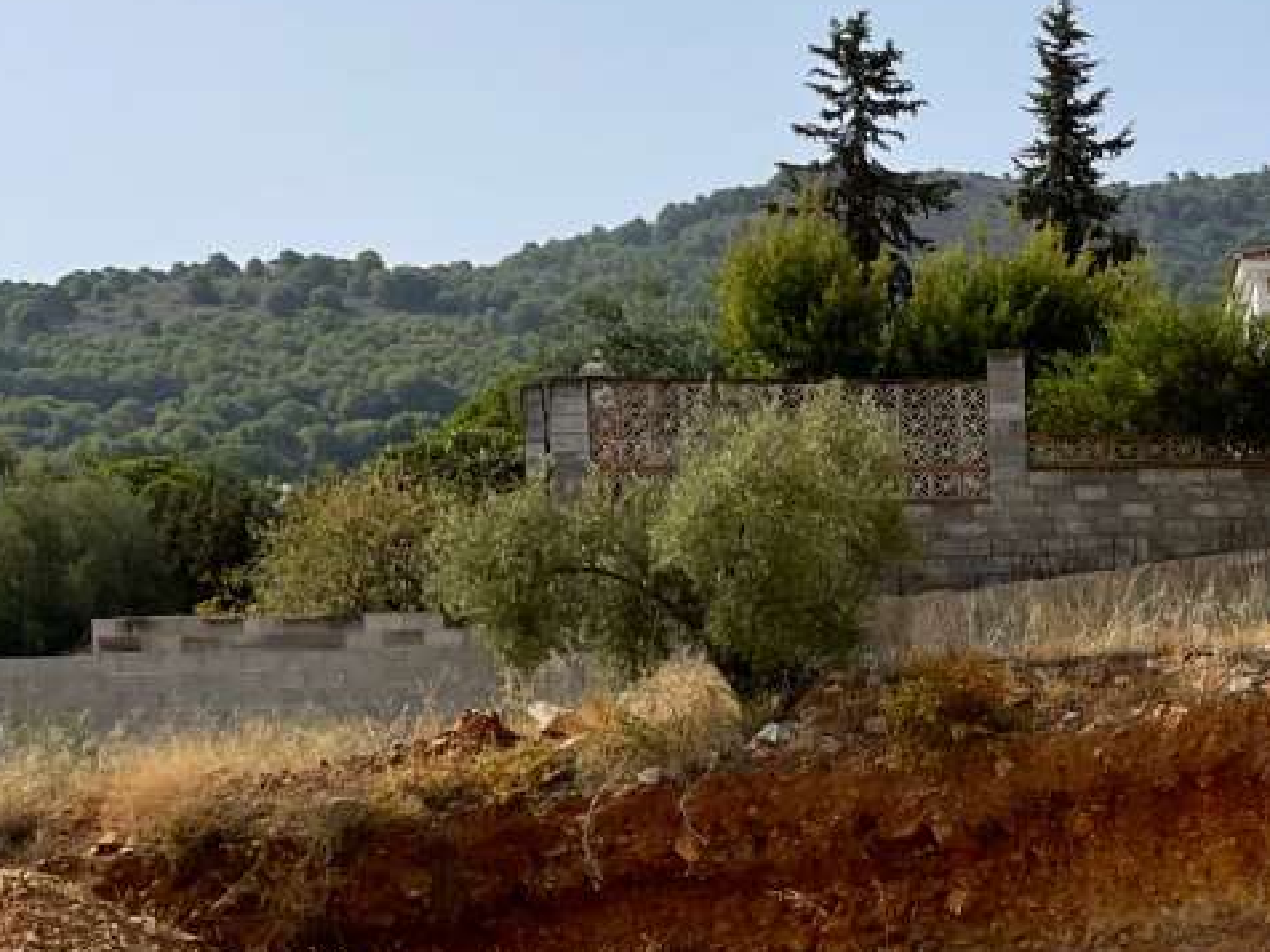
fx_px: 3008
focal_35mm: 82
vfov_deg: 17.9
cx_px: 1814
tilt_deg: +0.6
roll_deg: +1.9
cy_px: 737
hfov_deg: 20.8
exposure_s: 1/5618
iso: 32
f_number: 1.6
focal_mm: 5.1
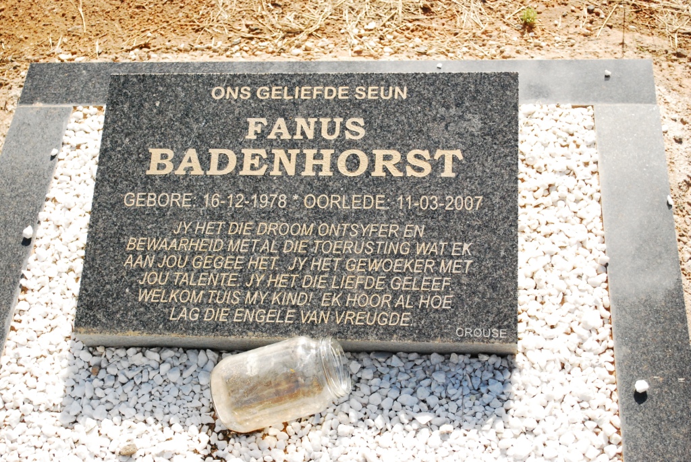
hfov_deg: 35.0
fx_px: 1095
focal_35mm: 57
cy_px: 231
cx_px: 346
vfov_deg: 23.8
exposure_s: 1/4000
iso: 1600
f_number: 5.3
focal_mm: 38
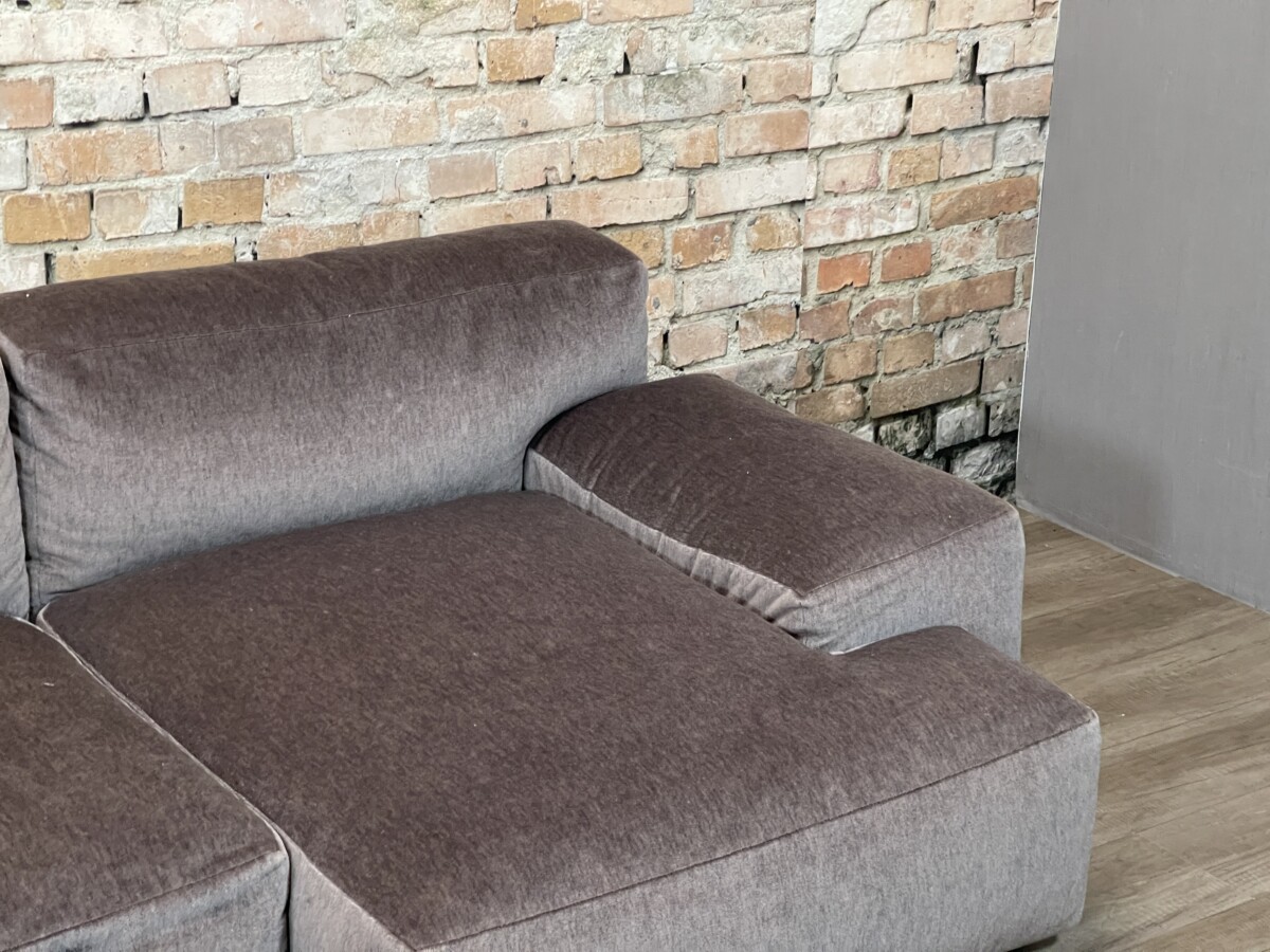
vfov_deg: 22.9
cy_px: 476
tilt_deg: -20.4
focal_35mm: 64
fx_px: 2348
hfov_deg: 30.3
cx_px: 635
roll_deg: -1.4
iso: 320
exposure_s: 1/50
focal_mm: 7.5
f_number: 2.2
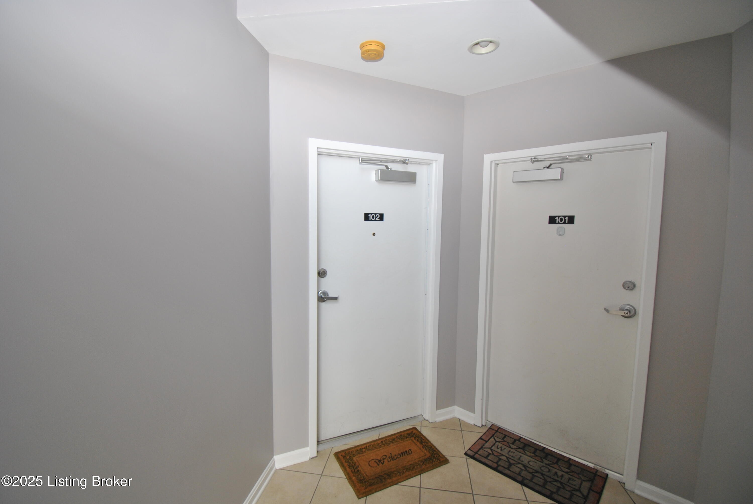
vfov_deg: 77.5
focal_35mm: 15
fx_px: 314
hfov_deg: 100.3
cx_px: 376
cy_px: 252
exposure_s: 1/60
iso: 200
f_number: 4.5
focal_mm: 10
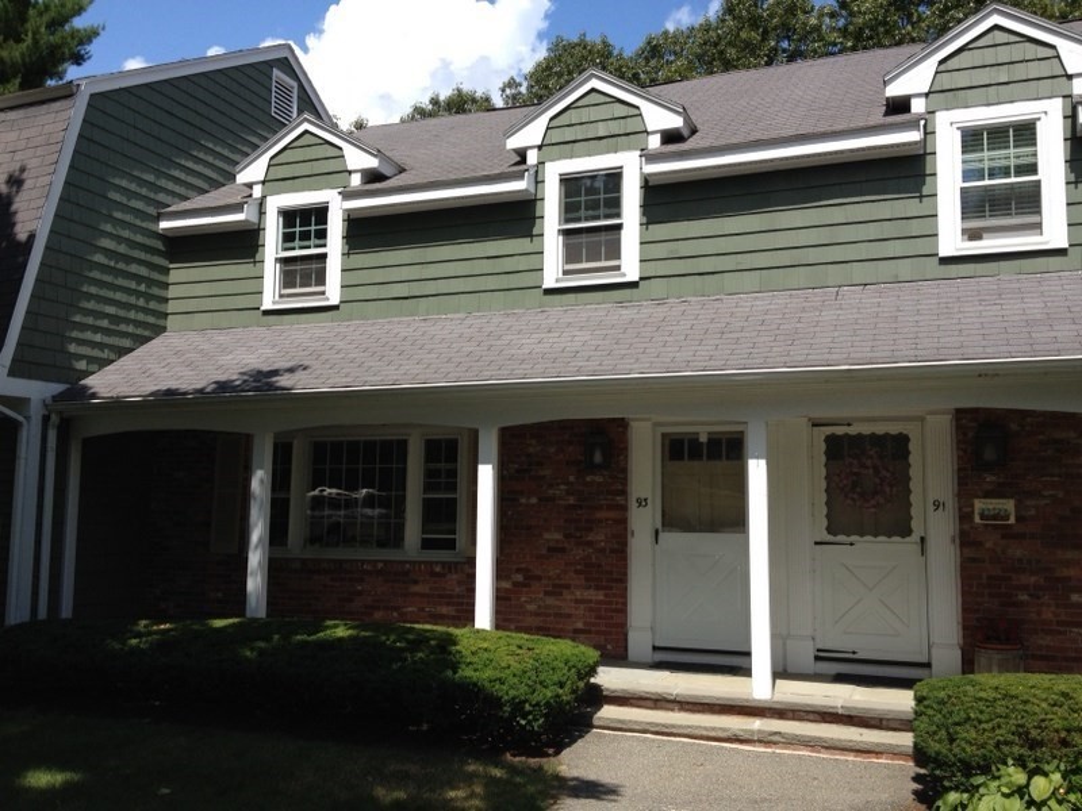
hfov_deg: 52.6
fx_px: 1094
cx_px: 541
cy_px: 406
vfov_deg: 40.7
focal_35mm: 35
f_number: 2.4
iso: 50
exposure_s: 1/1381
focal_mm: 4.28
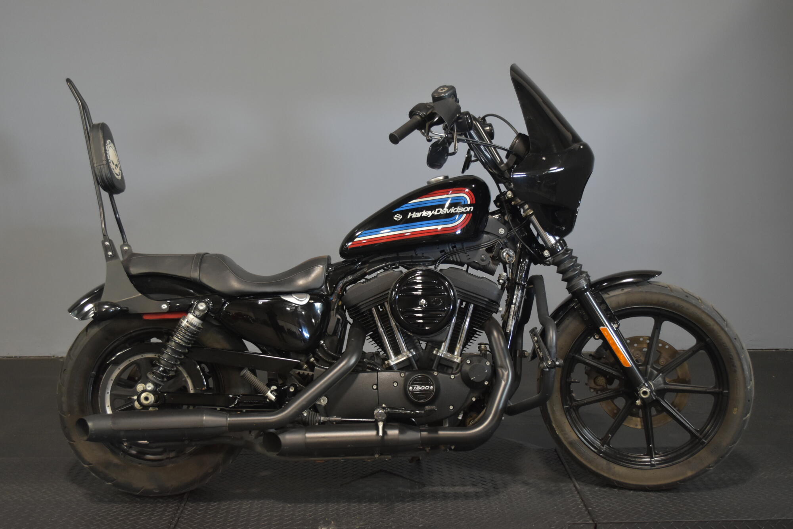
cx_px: 396
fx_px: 992
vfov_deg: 29.9
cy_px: 264
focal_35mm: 45
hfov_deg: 43.6
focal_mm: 30
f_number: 4.5
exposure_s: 1/30
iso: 1400
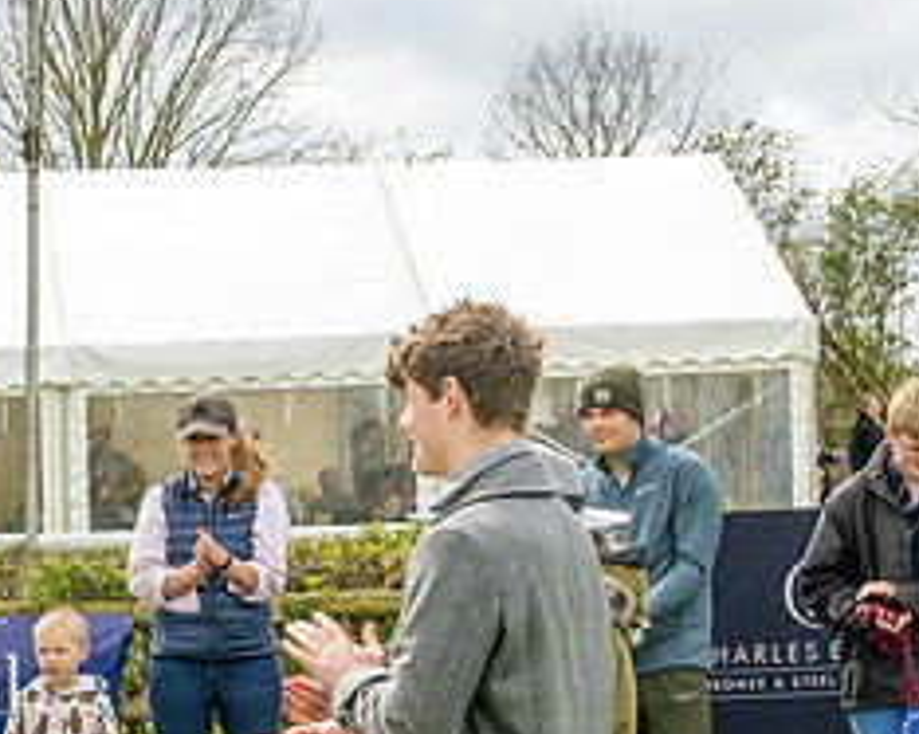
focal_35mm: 185
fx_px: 5030
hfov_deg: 10.2
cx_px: -359
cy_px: 913
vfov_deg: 8.3
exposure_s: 1/320
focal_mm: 38
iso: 400
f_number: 8
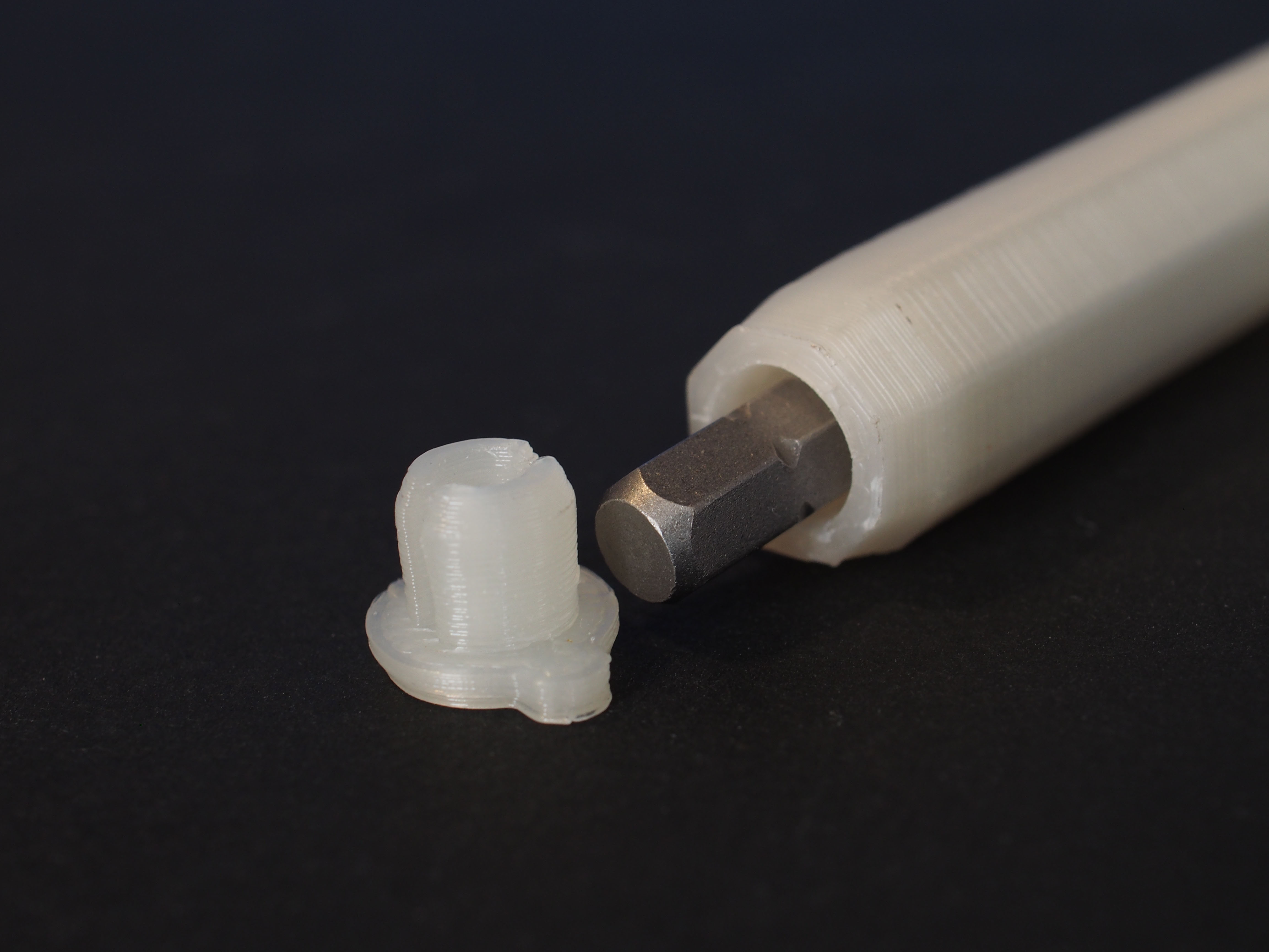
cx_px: 634
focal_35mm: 60
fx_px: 2200
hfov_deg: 32.2
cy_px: 476
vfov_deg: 24.4
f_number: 6.3
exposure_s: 1/25
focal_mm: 30
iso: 320
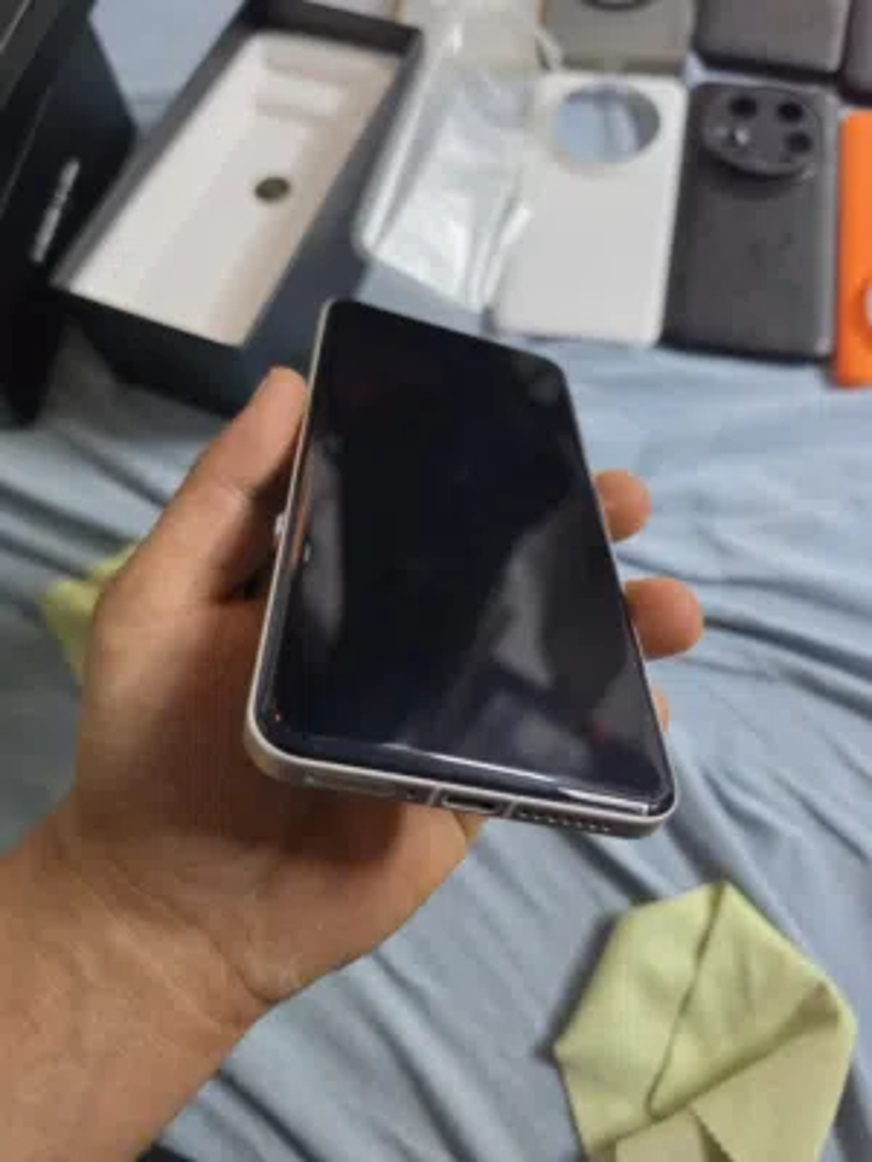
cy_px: 581
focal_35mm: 23
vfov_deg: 73.9
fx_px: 773
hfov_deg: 58.9
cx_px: 436
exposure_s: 1/100
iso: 800
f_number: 1.4
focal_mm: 6.5
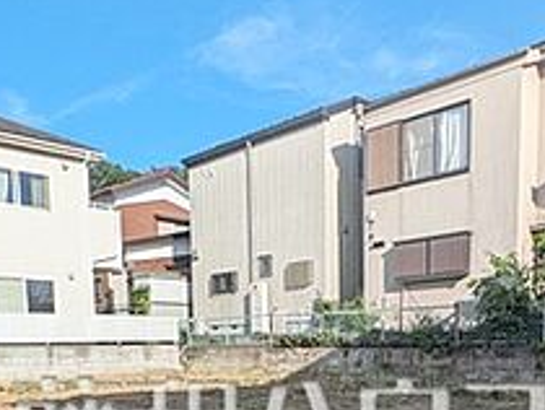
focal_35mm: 40
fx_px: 630
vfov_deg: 32.7
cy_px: 423
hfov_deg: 46.7
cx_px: 288
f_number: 2.2
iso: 51
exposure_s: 1/1783
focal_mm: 1.83
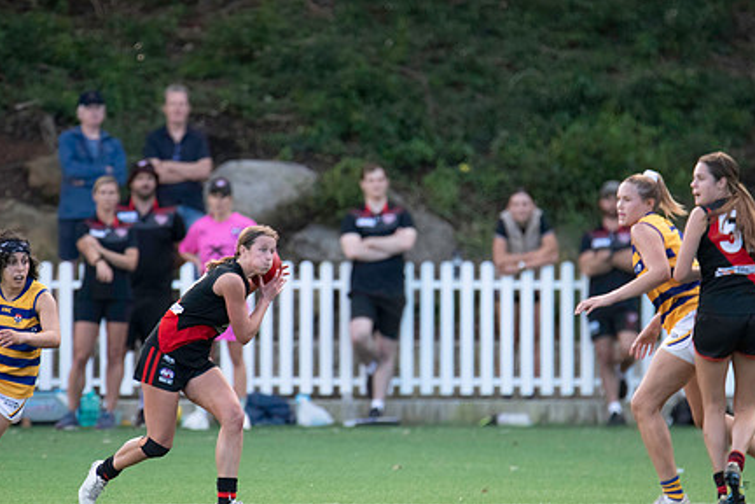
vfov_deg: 1.4
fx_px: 20111
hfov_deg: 2.2
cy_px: 294
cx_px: 387
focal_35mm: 959
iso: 3200
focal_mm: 600
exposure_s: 1/1600
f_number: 6.3
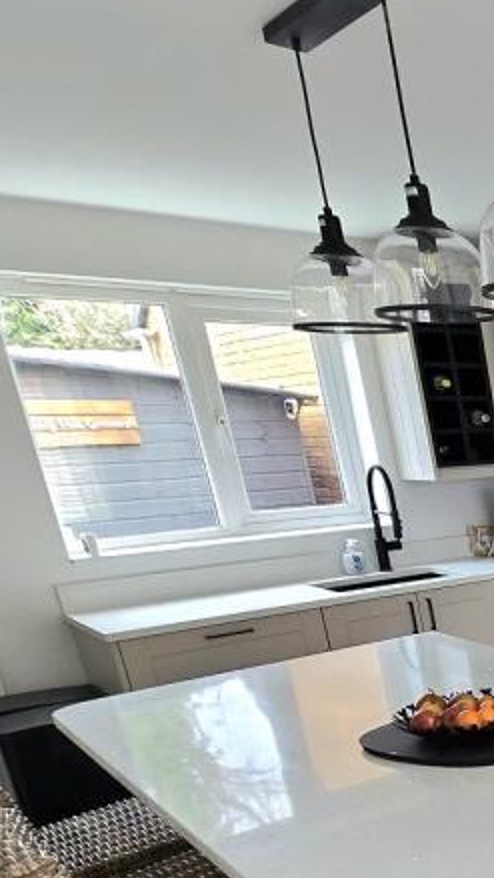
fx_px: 768
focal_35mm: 33
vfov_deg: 56.7
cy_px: 652
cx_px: 876
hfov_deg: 22.3
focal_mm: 2.2
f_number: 2.2
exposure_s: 1/50
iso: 64
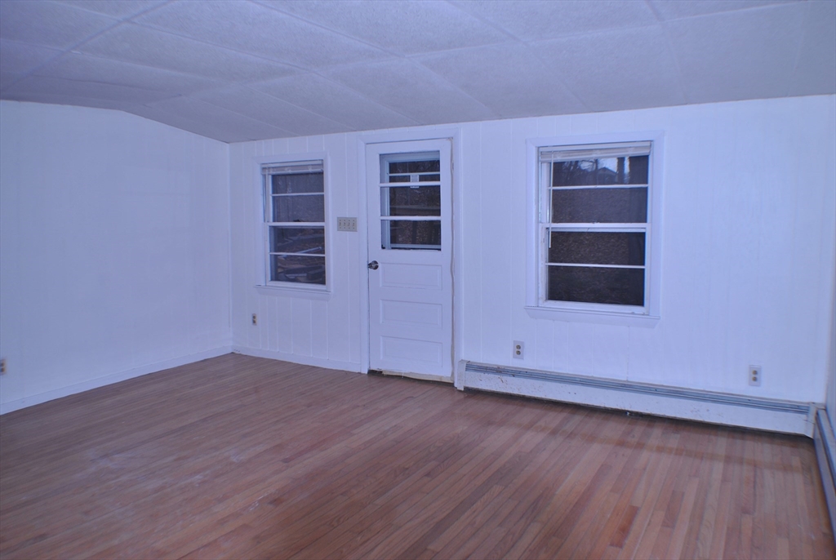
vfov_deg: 37.0
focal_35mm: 36
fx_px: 837
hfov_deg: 53.1
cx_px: 418
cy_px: 280
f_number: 4
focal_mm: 24
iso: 100
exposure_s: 1/100
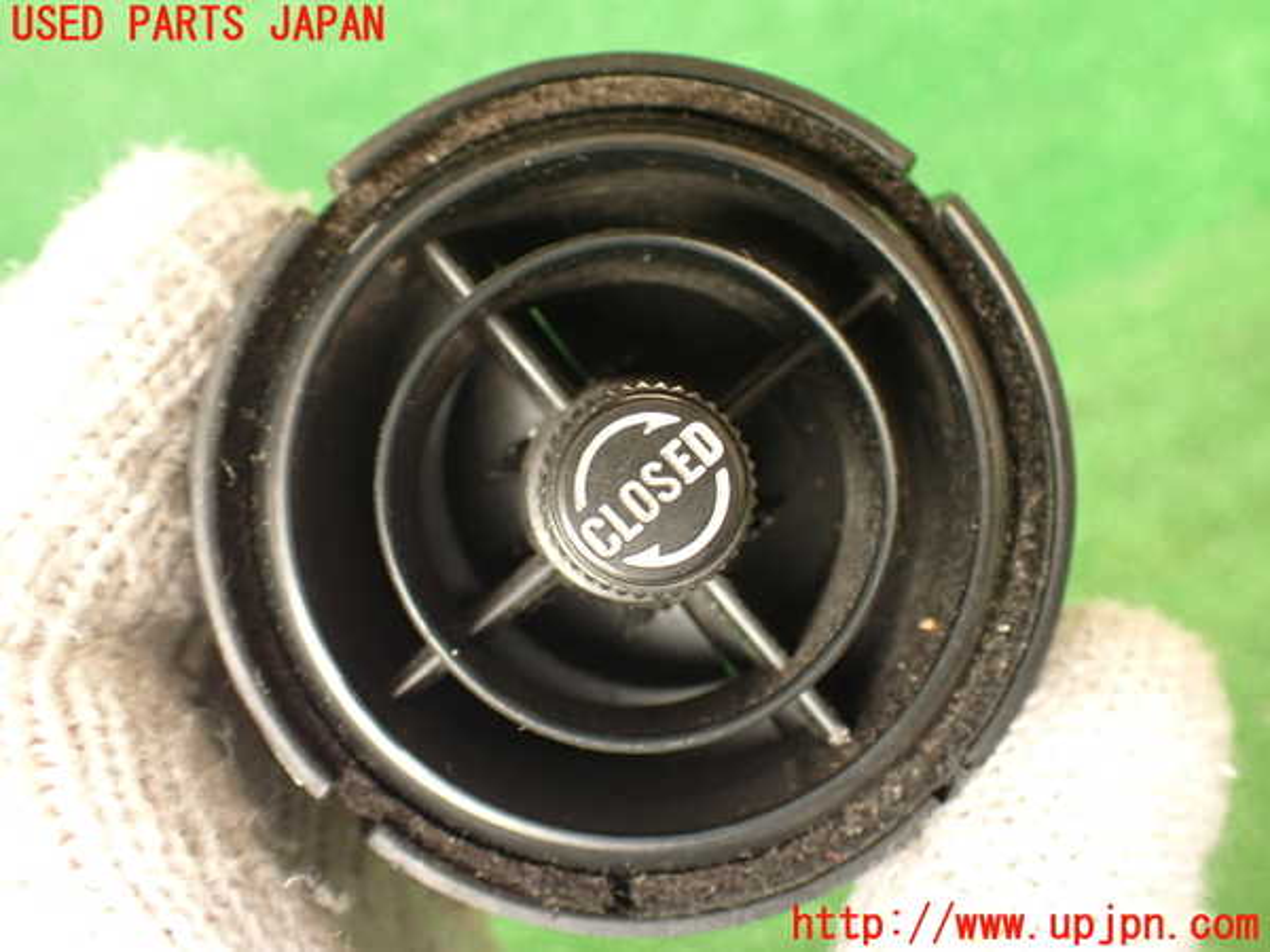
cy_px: 476
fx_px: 1174
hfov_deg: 56.8
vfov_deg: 44.2
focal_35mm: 32
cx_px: 635
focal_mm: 5.79
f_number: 2.4
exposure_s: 1/30
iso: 250
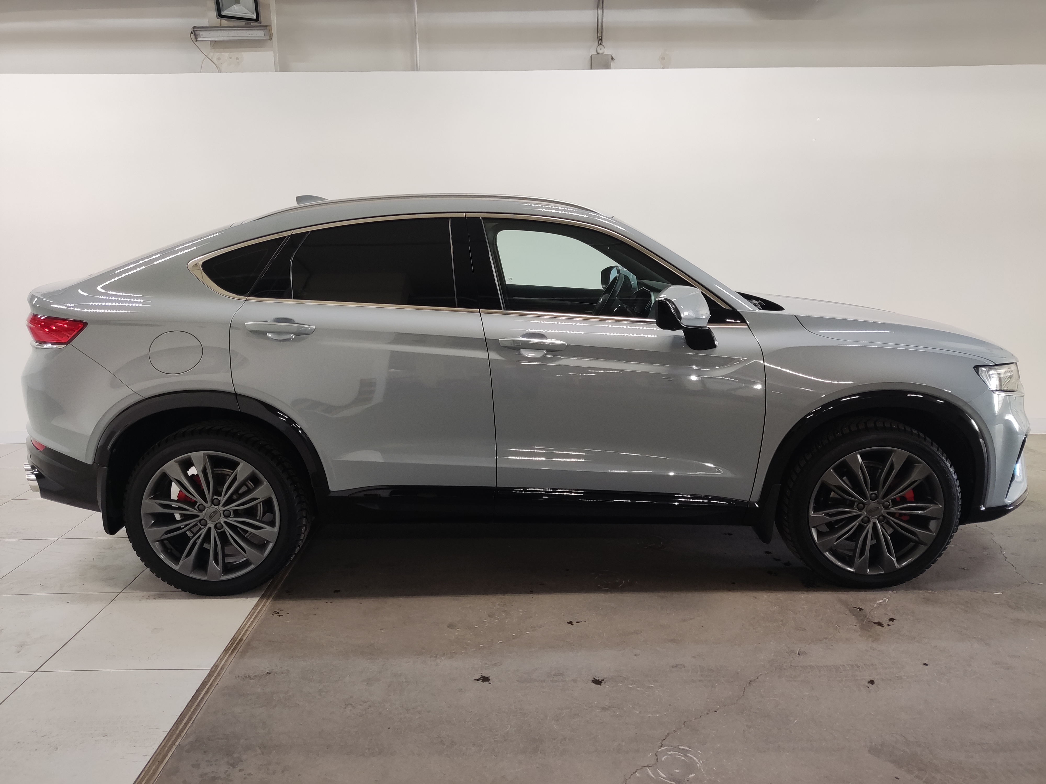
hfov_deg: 67.3
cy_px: 392
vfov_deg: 53.1
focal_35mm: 26
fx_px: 786
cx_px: 523
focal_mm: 4.74
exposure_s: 1/50
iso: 184
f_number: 1.79
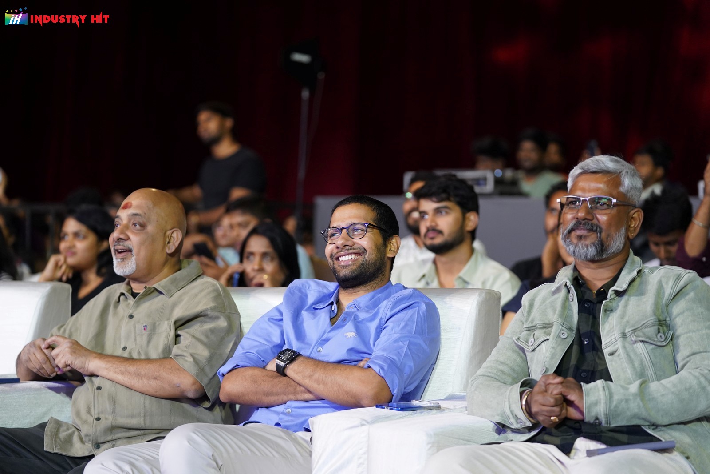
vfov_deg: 13.6
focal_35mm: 101
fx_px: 1992
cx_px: 355
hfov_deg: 20.2
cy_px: 237
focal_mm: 101
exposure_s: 1/125
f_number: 2.8
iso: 3200
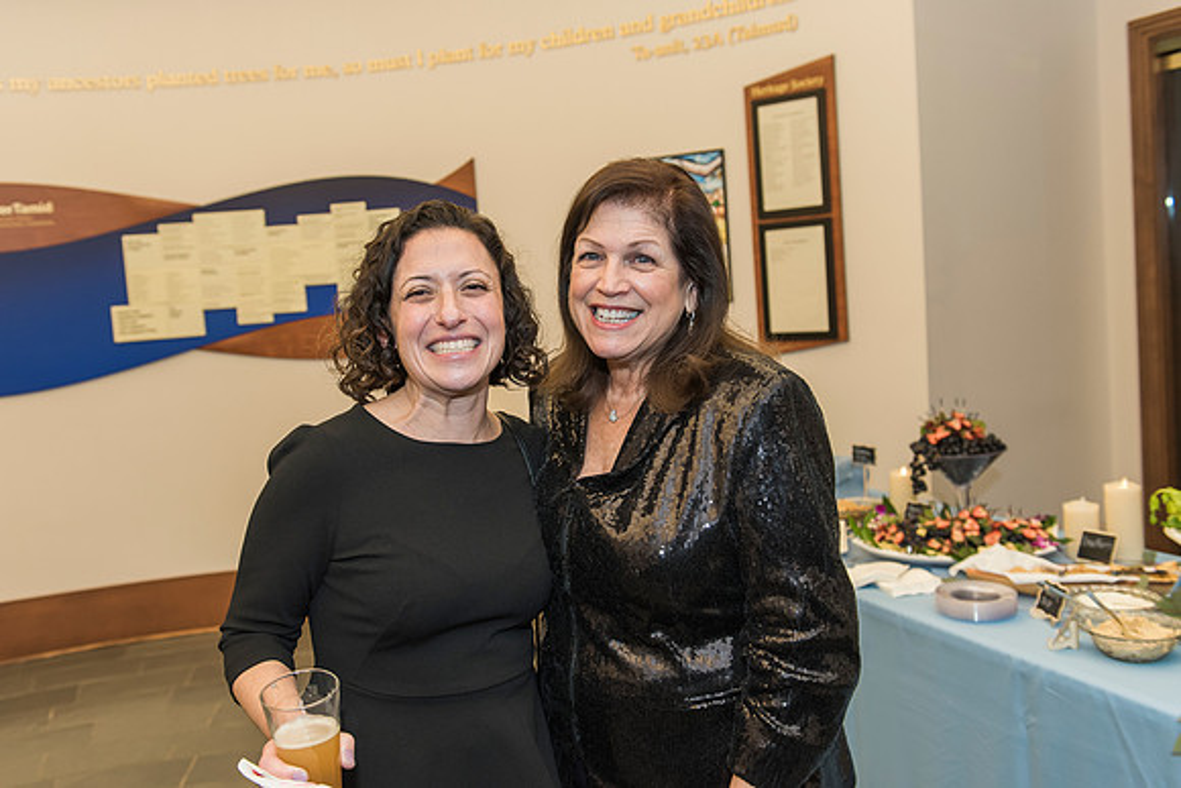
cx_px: 557
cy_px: 372
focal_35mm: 34
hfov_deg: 56.0
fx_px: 1109
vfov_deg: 39.1
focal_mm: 32
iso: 1250
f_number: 4
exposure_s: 1/100
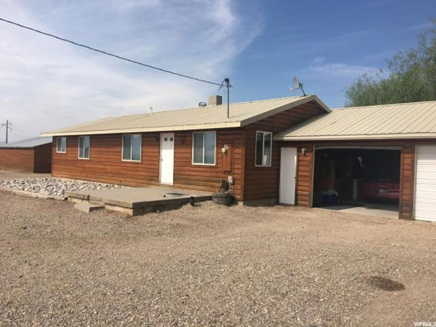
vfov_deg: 48.2
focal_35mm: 29
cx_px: 218
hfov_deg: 61.7
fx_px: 365
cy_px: 164
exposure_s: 1/1748
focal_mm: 4.15
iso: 25
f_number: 2.2
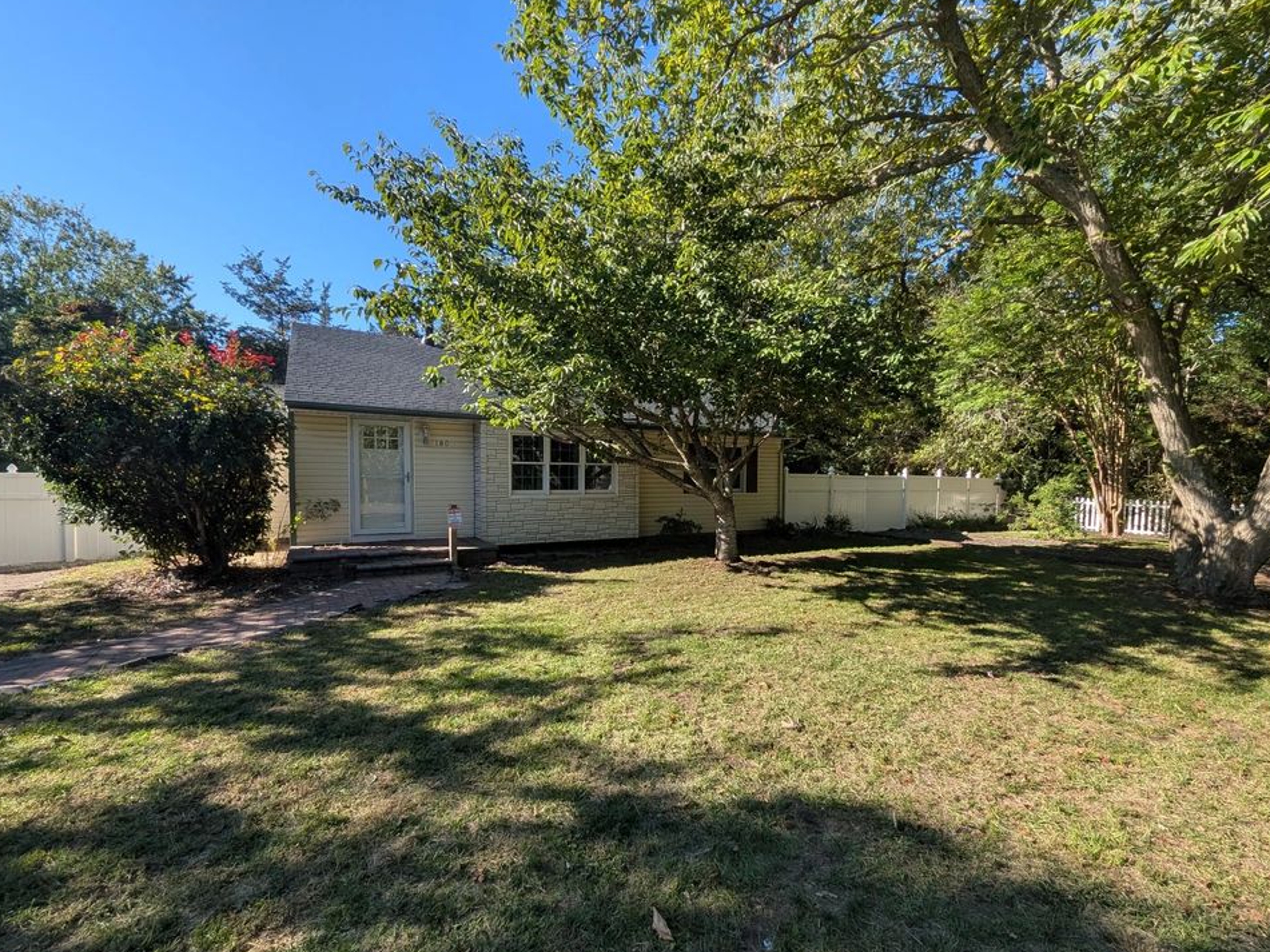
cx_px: 649
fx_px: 514
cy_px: 501
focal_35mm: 14
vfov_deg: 85.6
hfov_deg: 102.1
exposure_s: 1/500
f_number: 2.2
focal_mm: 1.54
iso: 32
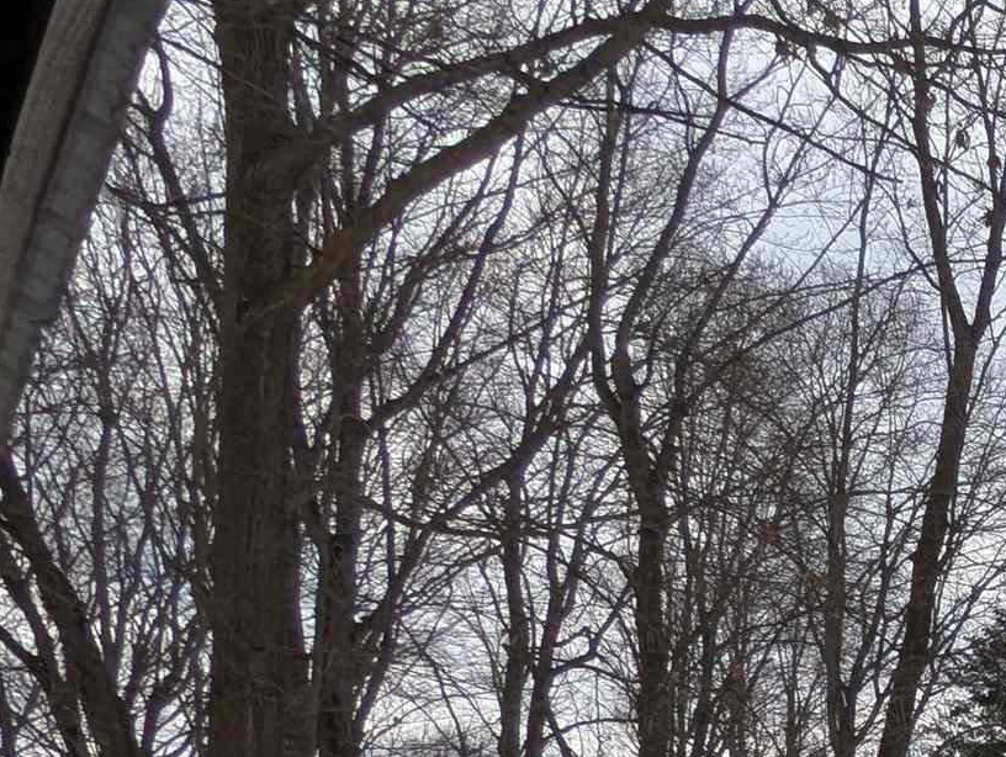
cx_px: 1844
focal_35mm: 60
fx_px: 1746
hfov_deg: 20.9
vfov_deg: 20.8
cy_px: 1136
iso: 49
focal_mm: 2.35
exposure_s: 1/1021
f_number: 2.2
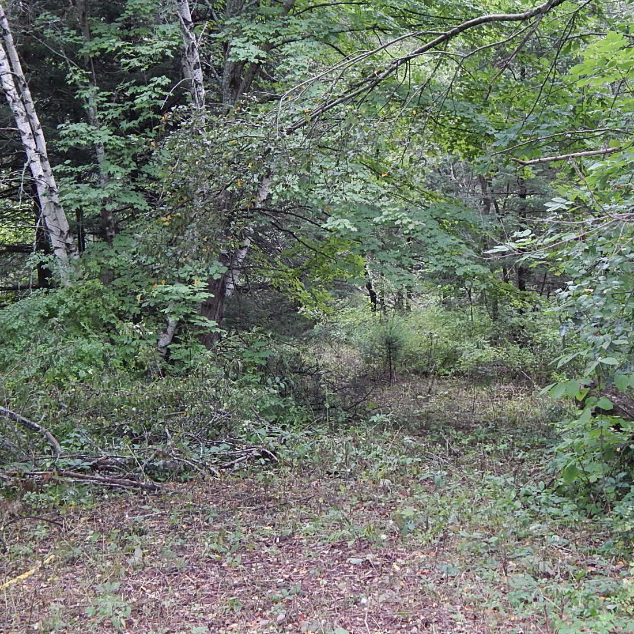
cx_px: 380
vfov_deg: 27.3
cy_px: 305
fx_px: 1305
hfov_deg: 27.2
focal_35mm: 63
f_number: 3.7
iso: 400
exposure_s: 1/125
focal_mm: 8.6
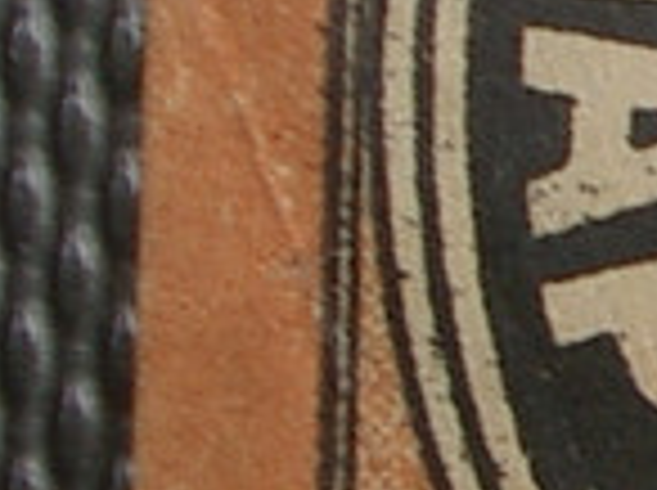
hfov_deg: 7.3
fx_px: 4851
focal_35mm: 256
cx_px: 1523
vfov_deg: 5.8
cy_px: 243
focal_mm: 5.8
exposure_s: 1/200
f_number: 2.6
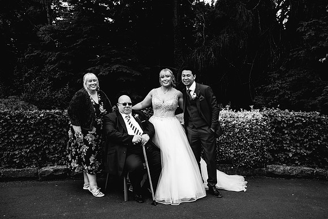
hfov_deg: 54.4
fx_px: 319
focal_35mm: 35
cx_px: 164
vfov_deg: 37.9
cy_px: 110
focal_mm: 35
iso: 200
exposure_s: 1/500
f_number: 3.5
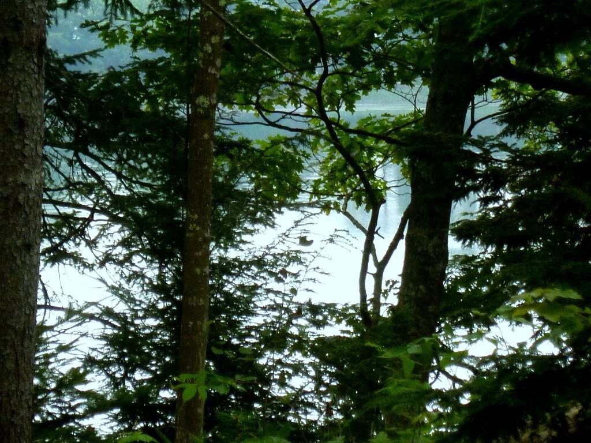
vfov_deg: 3.0
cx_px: 296
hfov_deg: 4.0
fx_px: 8366
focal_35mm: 490
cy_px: 222
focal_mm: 40
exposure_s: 1/125
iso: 250
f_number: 5.9
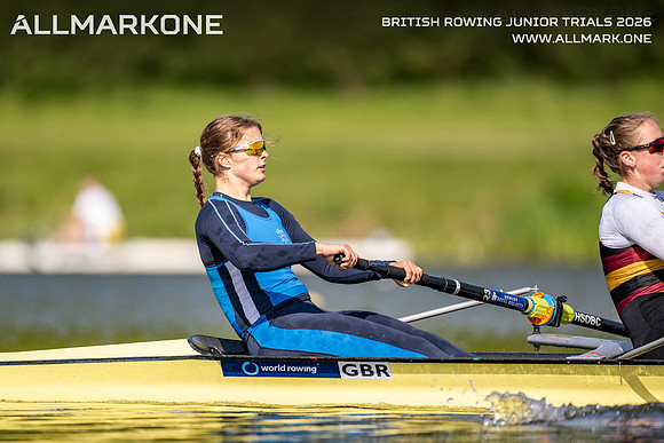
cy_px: 222
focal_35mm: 600
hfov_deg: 3.4
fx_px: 11069
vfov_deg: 2.3
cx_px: 332
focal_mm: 600
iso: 250
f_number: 4
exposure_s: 1/2500
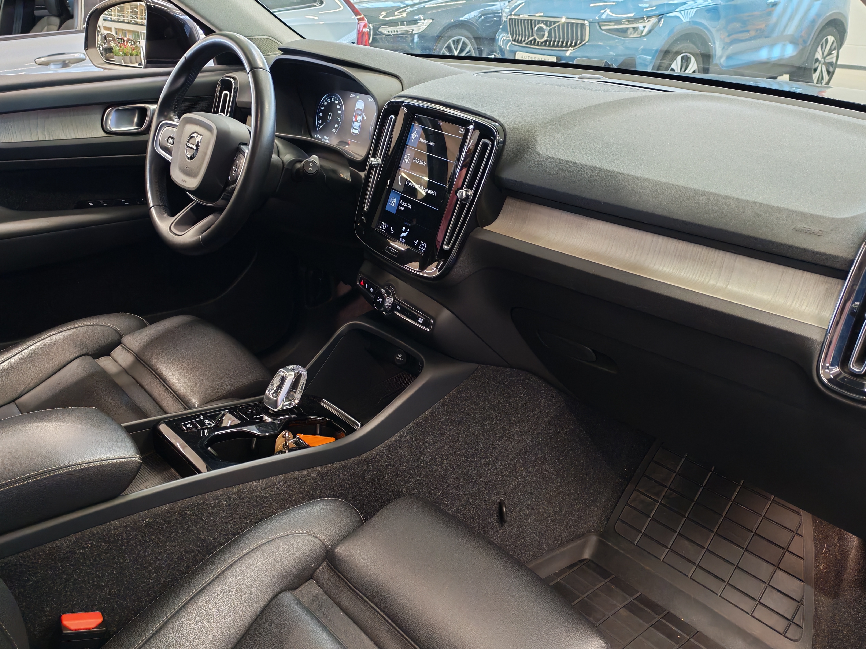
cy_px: 324
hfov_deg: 58.4
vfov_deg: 45.4
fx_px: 776
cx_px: 433
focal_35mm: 31
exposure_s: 1/50
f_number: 1.9
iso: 1000
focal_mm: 6.12
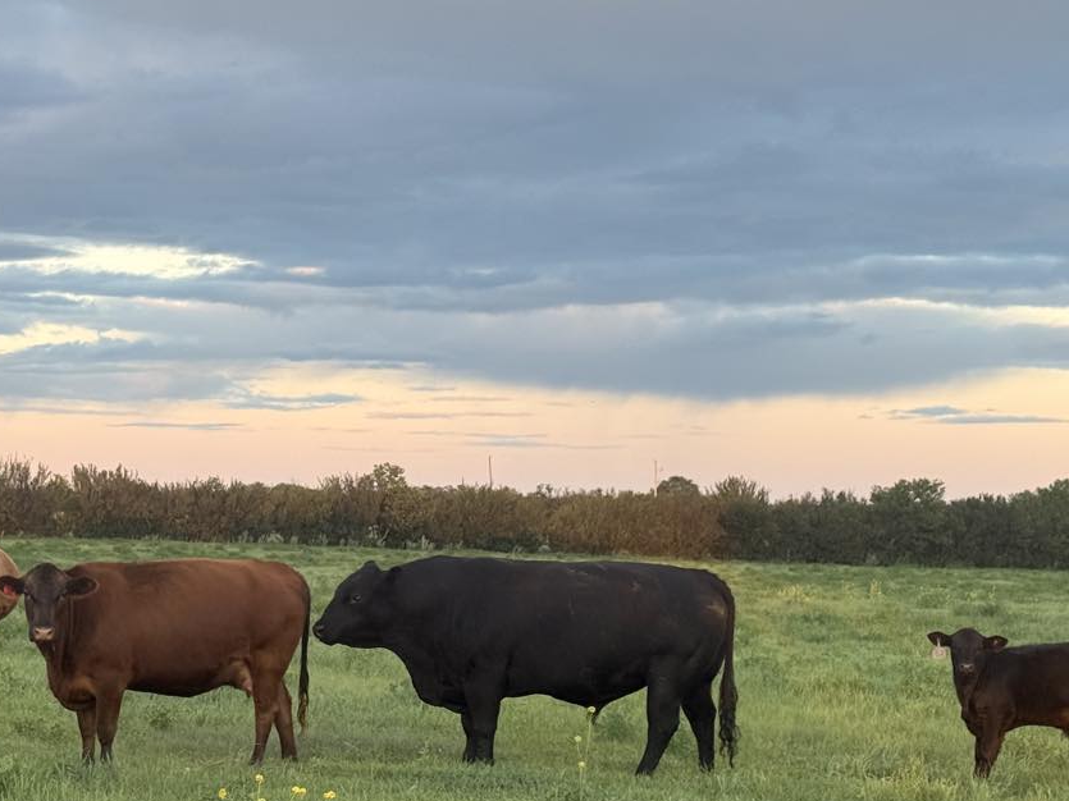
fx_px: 2841
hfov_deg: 21.3
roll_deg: -0.9
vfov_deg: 16.0
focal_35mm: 92
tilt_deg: -2.4
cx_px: 414
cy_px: 583
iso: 50
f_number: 1.78
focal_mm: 6.76
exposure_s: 1/230
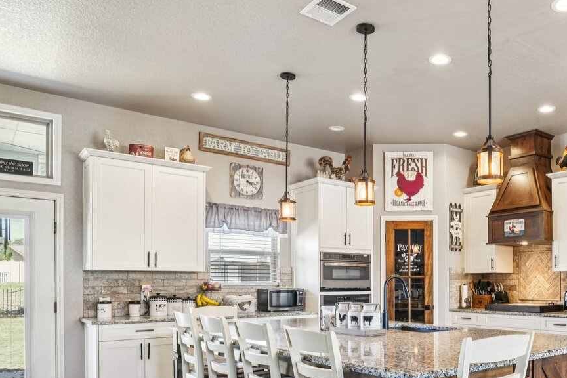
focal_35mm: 30
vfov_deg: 42.1
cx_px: 435
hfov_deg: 58.2
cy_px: 289
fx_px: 472
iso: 400
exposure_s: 1/8
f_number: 8
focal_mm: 16
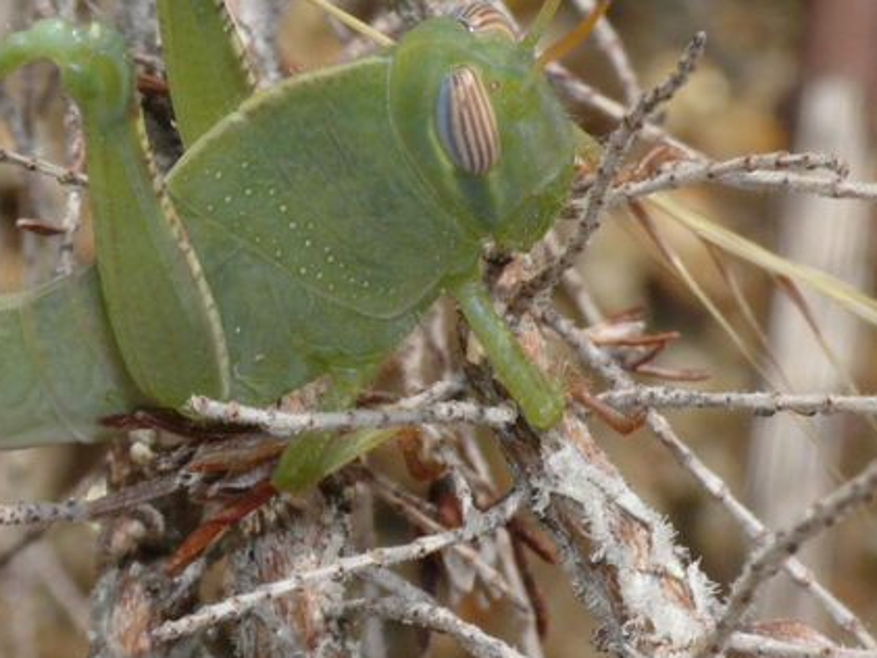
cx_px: 178
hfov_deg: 6.6
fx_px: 7552
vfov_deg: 5.0
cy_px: 131
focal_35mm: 298
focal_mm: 31
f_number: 11
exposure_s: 1/125
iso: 200
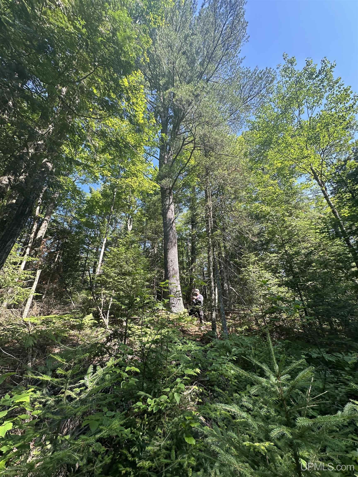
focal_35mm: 14
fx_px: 193
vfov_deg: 102.1
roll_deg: +1.1
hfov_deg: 85.7
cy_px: 238
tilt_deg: +29.3
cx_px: 179
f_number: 2.2
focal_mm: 2.22
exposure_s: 1/202
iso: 40
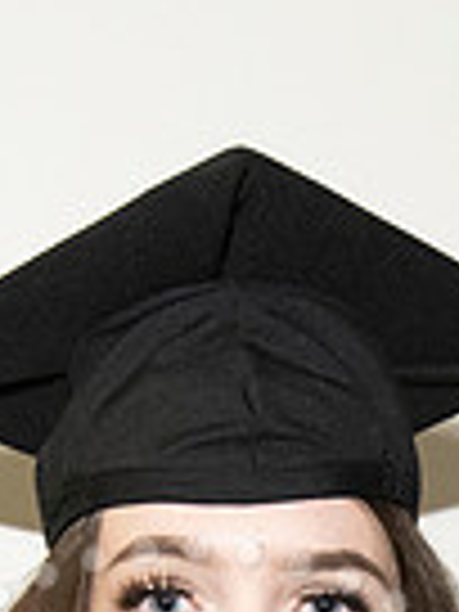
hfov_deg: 11.8
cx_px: 439
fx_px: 2192
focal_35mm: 124
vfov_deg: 14.7
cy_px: 954
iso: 6400
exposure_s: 1/200
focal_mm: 26
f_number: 7.1
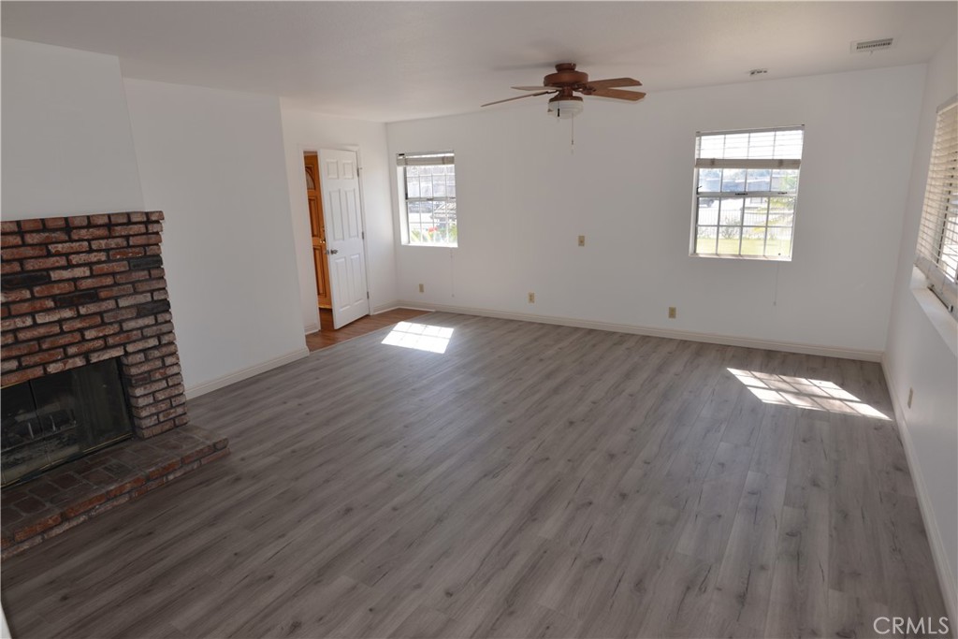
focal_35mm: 20
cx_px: 479
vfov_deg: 61.9
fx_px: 532
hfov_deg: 84.0
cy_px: 320
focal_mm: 20
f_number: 3.5
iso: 100
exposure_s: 1/200
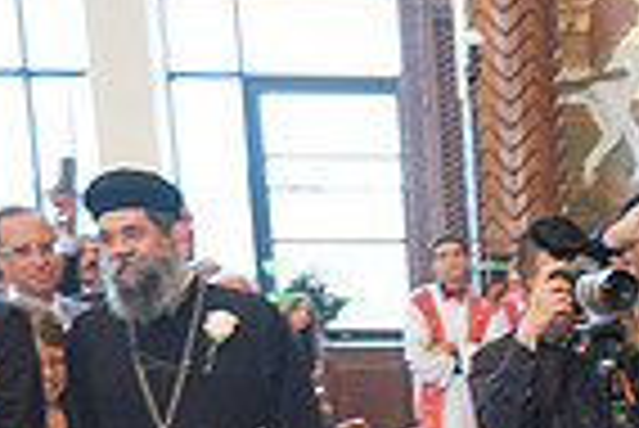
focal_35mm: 101
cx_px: 1022
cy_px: 710
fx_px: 1795
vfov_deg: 12.6
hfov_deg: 17.6
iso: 2000
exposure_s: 1/125
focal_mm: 16
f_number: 2.8
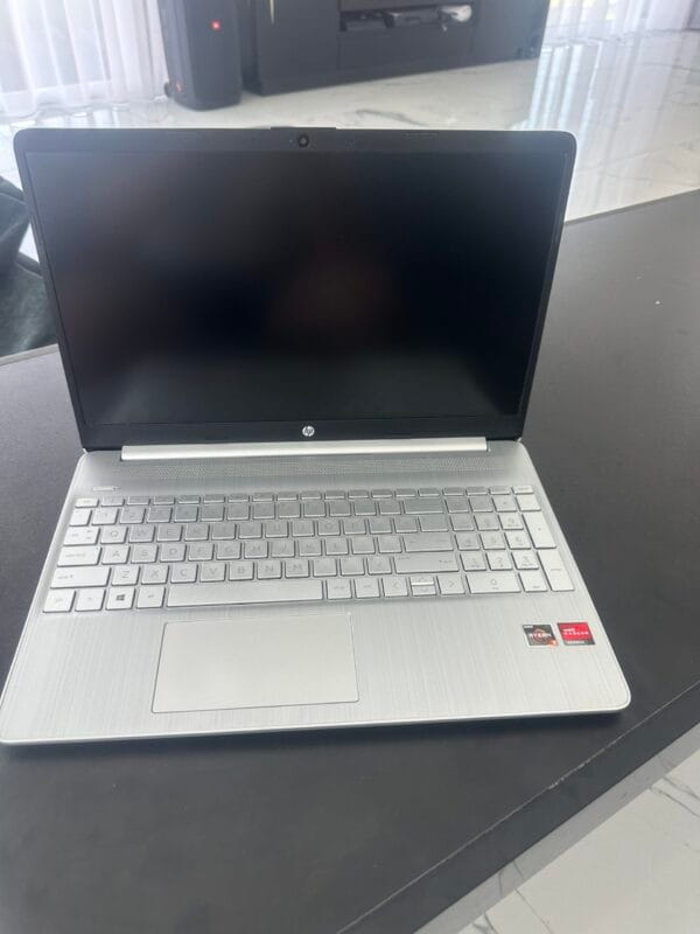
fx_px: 647
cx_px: 350
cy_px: 467
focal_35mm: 24
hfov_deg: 56.8
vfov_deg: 71.6
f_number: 1.78
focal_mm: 6.86
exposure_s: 1/121
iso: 125
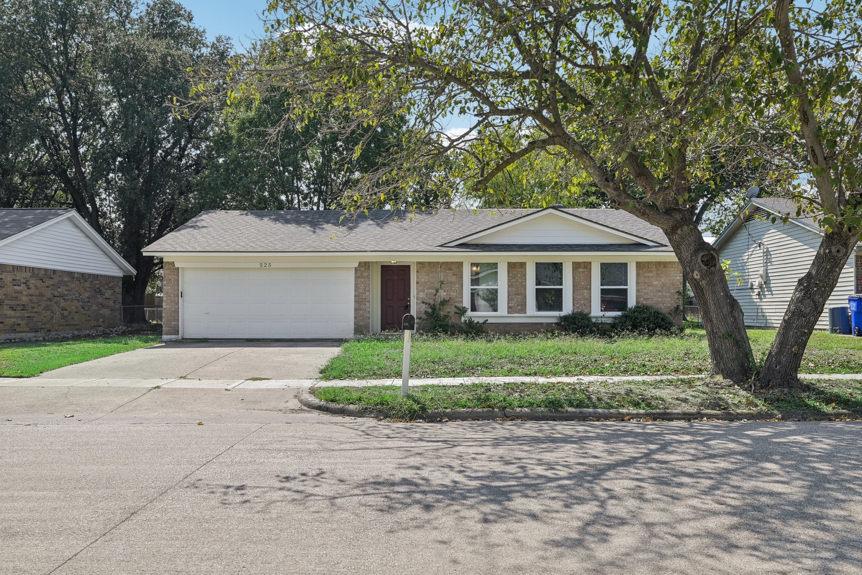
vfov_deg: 43.6
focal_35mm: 30
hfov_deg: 61.9
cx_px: 431
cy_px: 288
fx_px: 719
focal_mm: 30
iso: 50
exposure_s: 1/125
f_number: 8
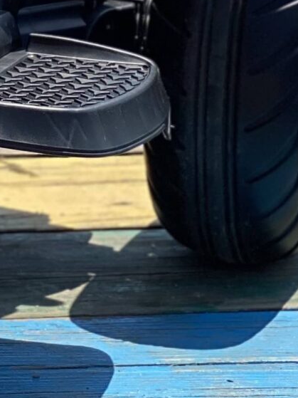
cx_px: -267
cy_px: -329
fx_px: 2733
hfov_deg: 6.1
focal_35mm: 238
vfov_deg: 8.0
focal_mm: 6
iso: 20
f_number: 2
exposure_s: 1/1453
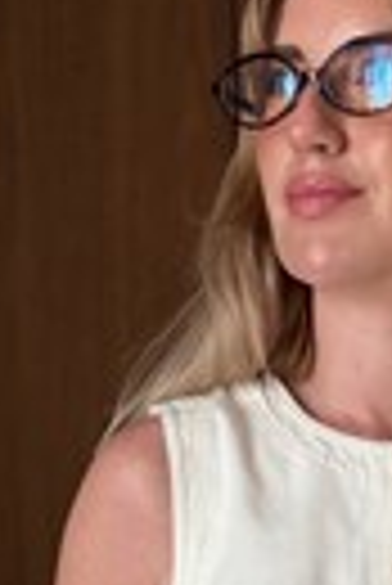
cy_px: 808
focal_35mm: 102
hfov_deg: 13.3
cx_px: 356
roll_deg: -1.4
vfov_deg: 18.3
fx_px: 1661
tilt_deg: -4.1
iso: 200
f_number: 1.78
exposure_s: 1/100
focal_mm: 6.76
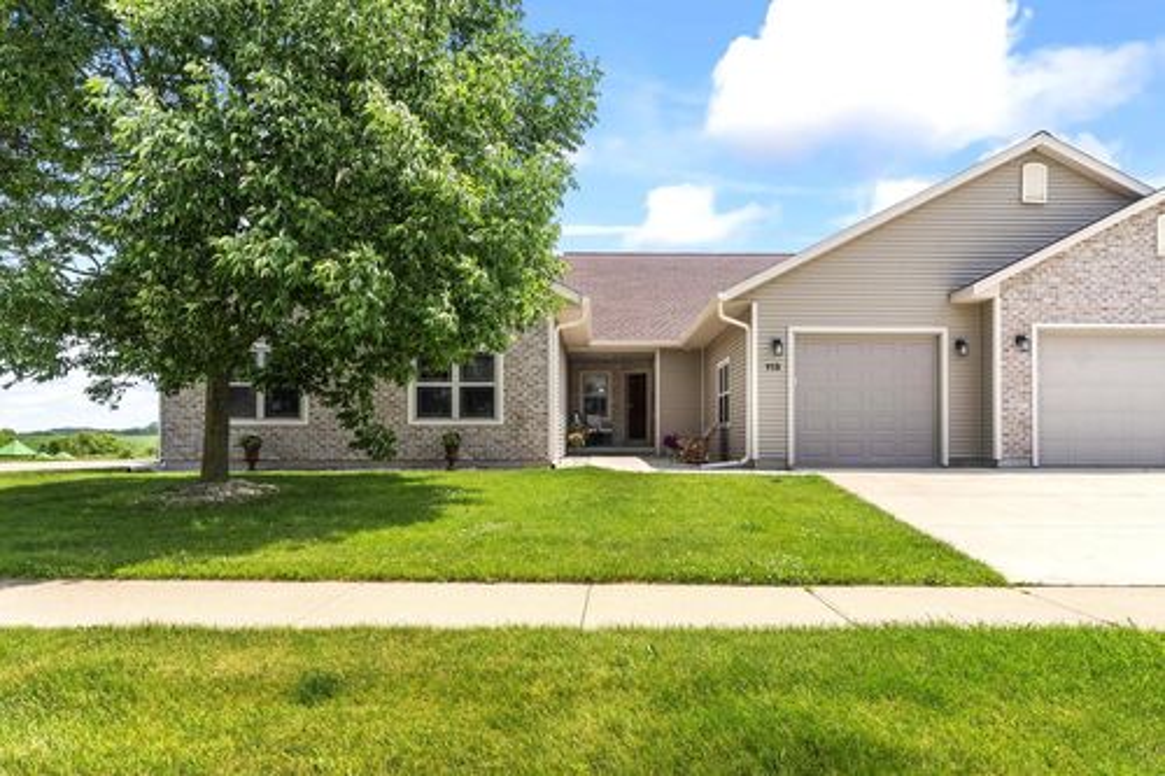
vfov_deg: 57.2
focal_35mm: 22
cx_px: 582
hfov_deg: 78.6
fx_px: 712
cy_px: 388
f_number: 5.6
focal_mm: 22
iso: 40
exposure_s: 1/125
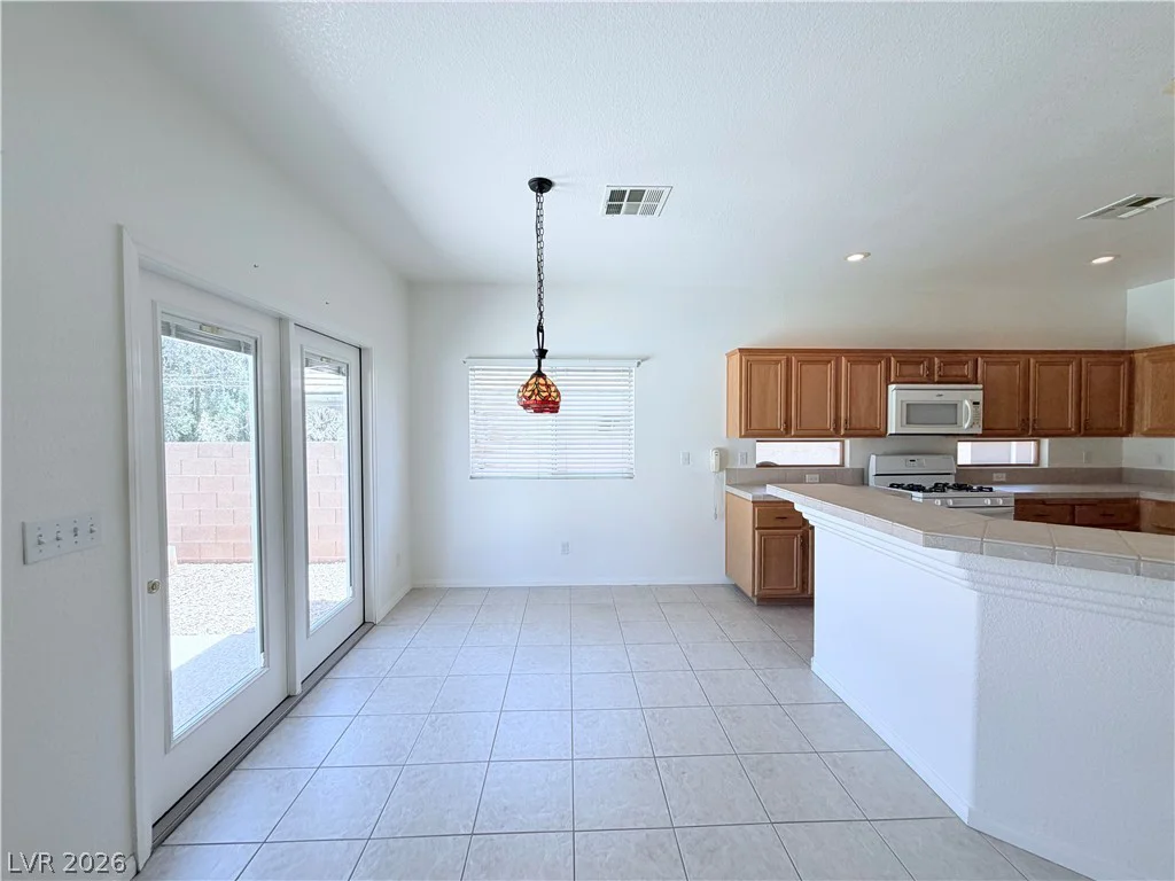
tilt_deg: -0.8
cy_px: 440
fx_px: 475
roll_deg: +0.7
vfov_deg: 85.7
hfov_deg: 102.1
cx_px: 588
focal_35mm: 14
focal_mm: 2.22
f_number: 2.2
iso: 64
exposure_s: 1/172
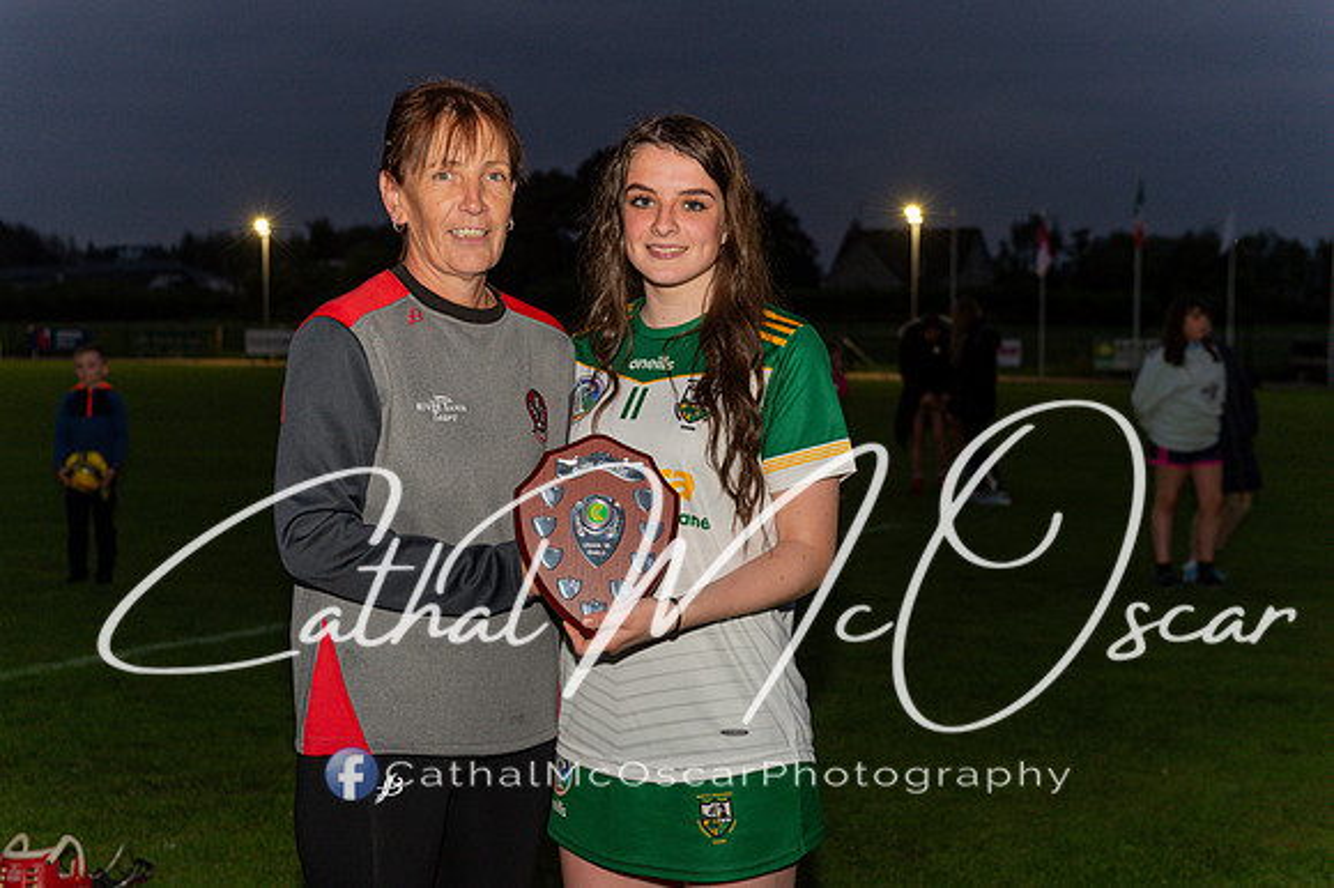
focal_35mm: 60
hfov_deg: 33.4
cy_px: 444
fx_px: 2222
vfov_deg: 22.6
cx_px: 667
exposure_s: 1/80
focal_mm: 60
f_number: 3.2
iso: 1600
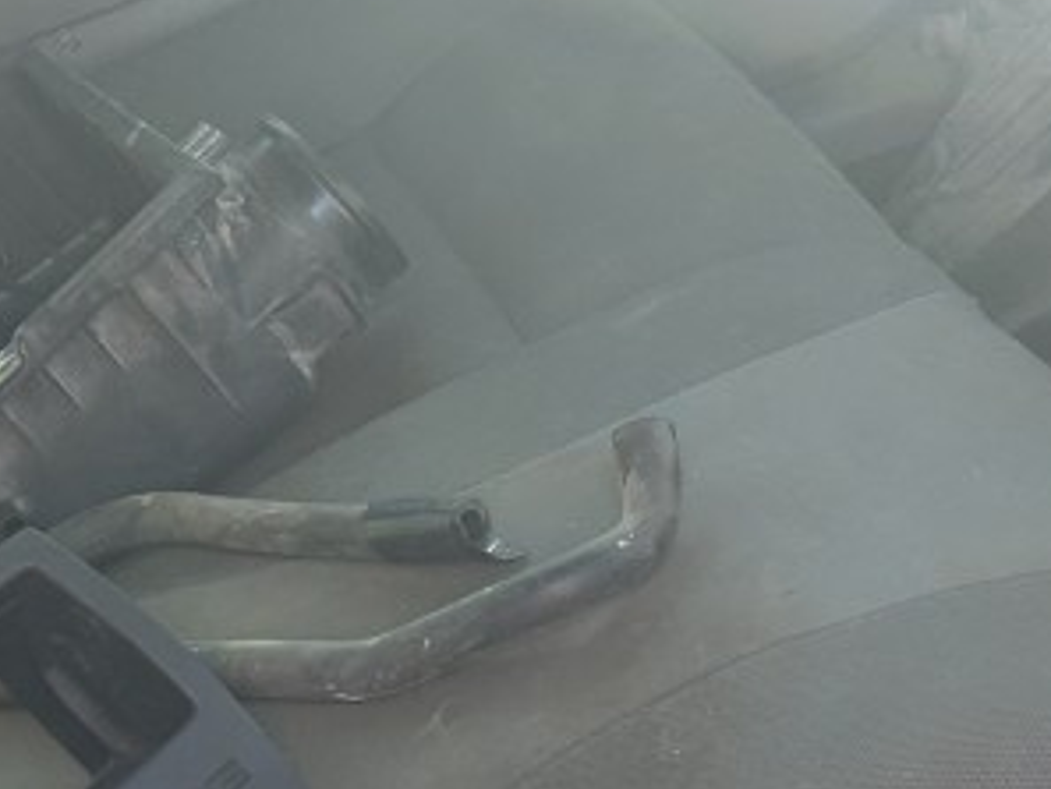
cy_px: 906
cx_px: 538
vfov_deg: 12.9
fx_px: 3402
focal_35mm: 112
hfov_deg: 17.6
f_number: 1.5
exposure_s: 1/161
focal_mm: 5.7
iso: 64
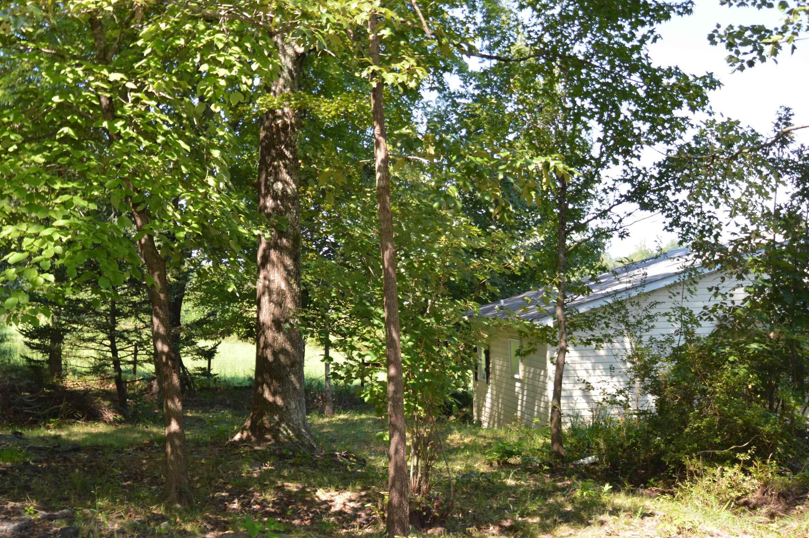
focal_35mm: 47
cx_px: 371
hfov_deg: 41.9
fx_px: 1055
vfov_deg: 28.6
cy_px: 288
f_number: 4.5
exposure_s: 1/125
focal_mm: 24
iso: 125
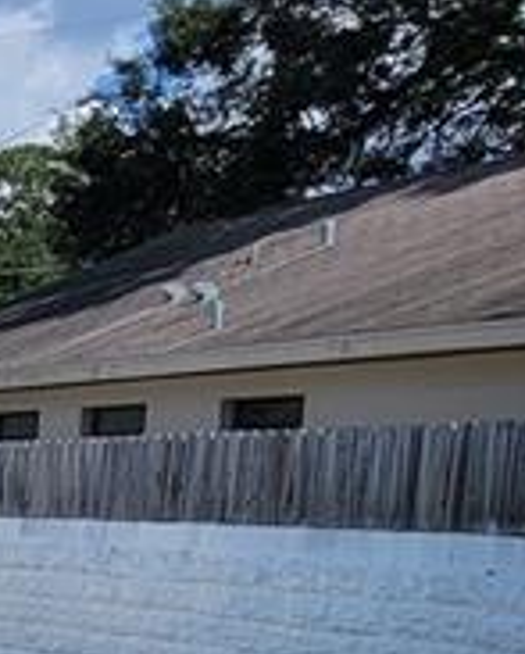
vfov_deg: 21.9
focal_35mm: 83
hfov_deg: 12.0
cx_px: -939
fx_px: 1608
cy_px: 700
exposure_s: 1/3134
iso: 50
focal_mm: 2.2
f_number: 2.2
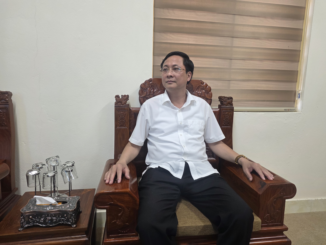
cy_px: 122
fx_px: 217
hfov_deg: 73.9
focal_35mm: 23
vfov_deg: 58.9
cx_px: 163
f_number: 1.7
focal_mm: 6.25
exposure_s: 1/180
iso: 160
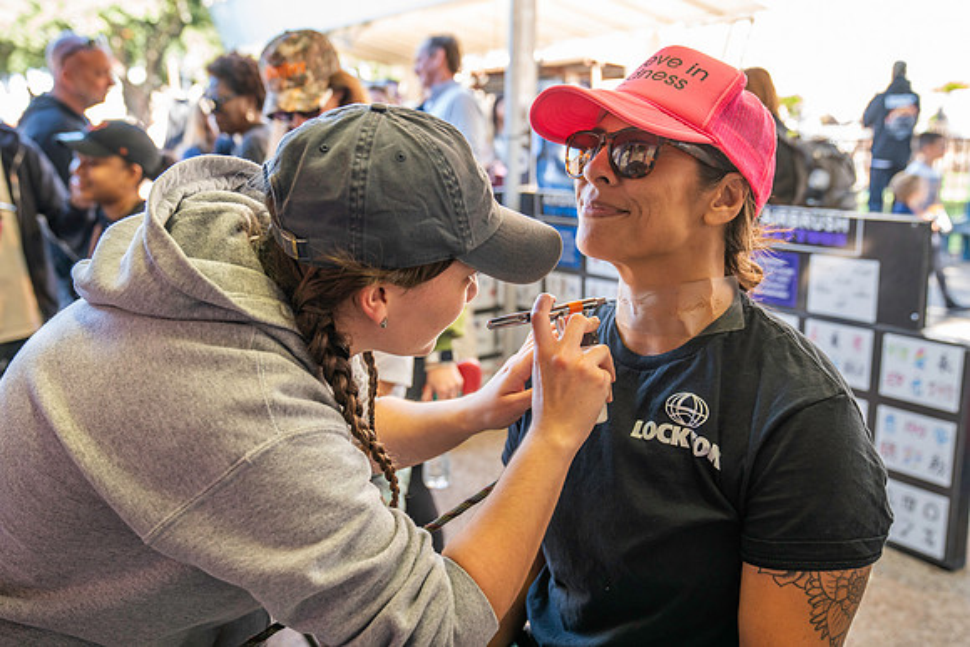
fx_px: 916
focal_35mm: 34
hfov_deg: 55.8
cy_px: 324
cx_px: 485
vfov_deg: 38.9
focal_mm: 34
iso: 800
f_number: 3.5
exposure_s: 1/200
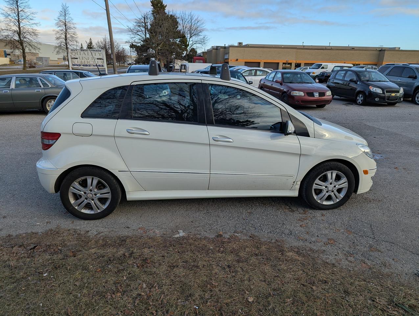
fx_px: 291
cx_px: 210
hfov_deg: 71.5
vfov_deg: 56.9
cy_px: 158
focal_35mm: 24
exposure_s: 1/913
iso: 43
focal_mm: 6.81
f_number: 1.85
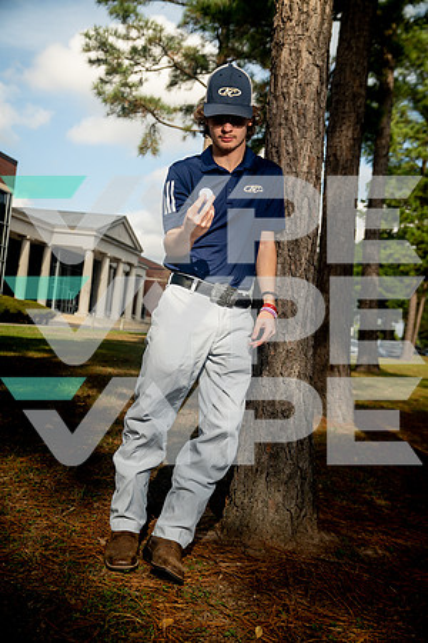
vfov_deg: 55.8
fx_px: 606
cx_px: 214
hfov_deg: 38.9
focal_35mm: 34
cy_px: 322
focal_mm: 34
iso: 160
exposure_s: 1/250
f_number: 4.5
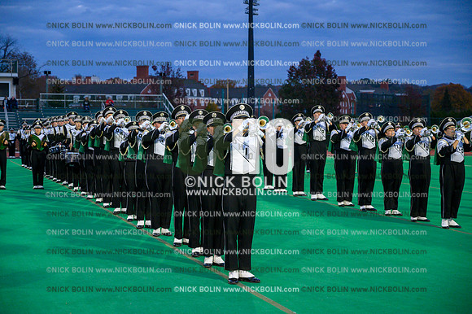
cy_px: 157
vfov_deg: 19.4
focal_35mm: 70
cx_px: 236
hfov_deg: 28.9
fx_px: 917
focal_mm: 70
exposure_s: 1/500
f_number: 4
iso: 2500
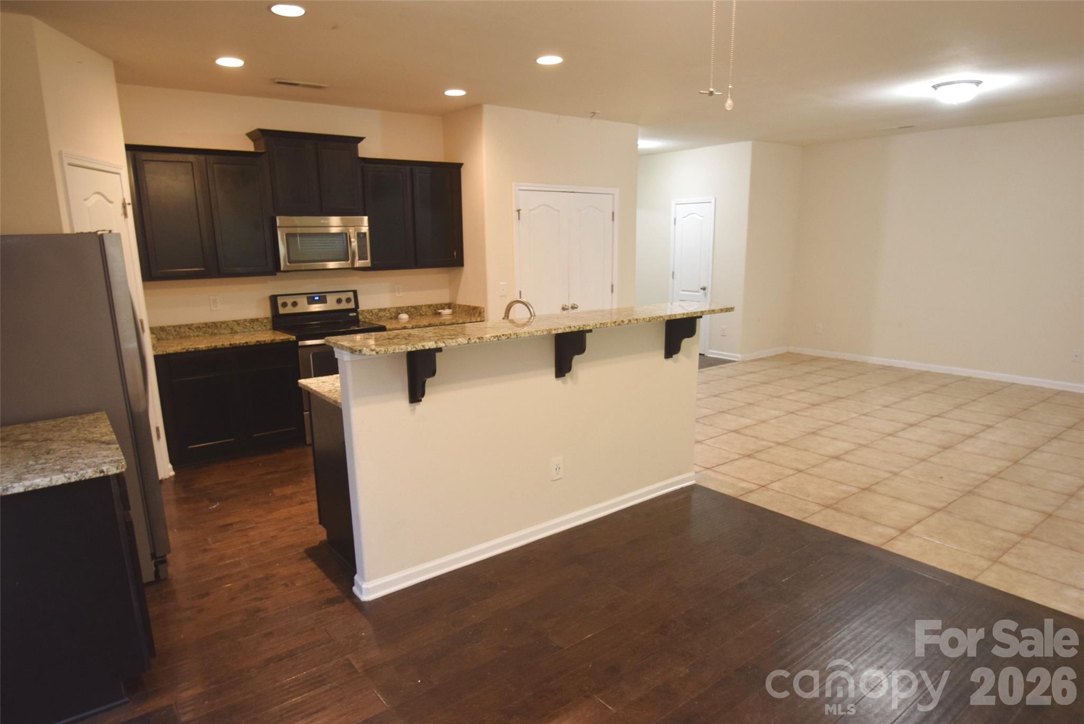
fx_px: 633
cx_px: 542
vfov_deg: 59.6
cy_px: 362
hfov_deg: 81.2
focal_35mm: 21
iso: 900
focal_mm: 14
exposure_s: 1/60
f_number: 3.8
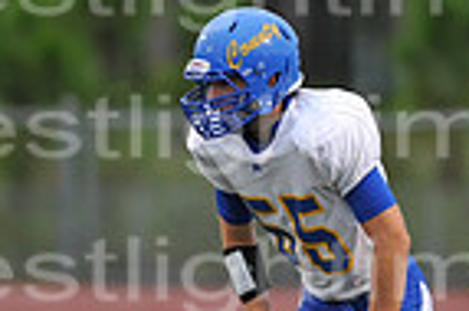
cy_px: 206
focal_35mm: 1220
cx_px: 315
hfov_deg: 1.7
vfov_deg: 1.1
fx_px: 15876
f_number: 3.2
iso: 1250
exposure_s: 1/800
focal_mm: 300
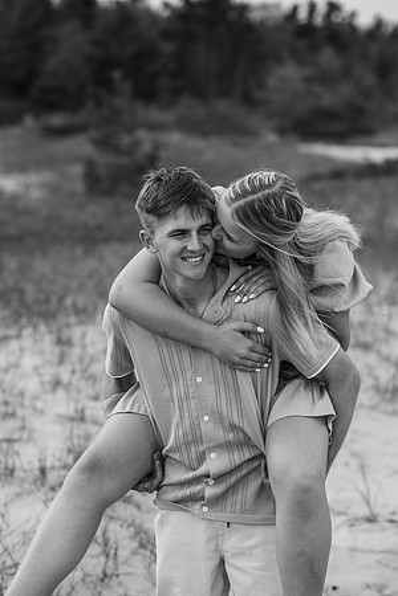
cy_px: 298
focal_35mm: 85
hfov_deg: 16.1
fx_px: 1409
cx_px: 199
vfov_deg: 23.9
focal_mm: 85
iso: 200
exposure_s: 1/1600
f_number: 3.2
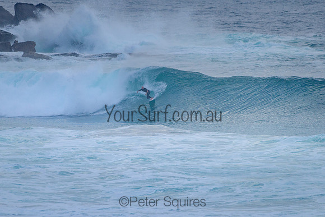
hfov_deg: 3.4
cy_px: 96
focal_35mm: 613
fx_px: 5537
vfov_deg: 2.2
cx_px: 150
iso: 640
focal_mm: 500
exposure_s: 1/2000
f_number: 5.6
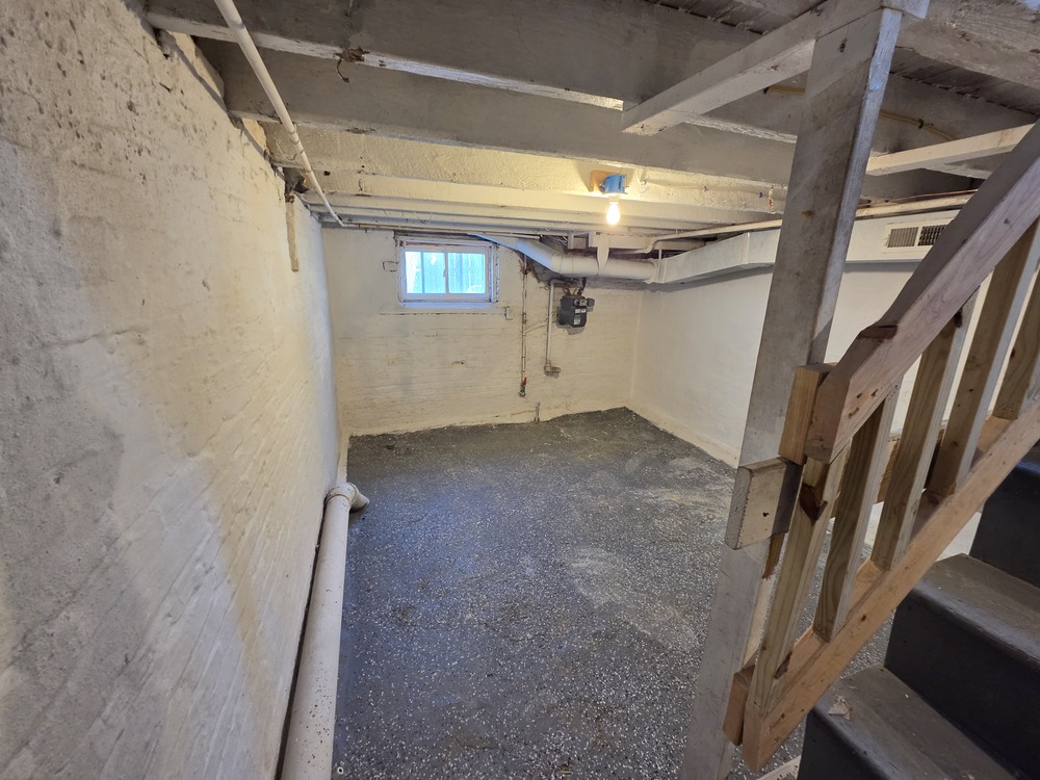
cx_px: 520
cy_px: 390
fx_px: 391
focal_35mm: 13
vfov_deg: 89.9
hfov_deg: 106.2
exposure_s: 1/60
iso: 200
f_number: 2.2
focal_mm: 2.2
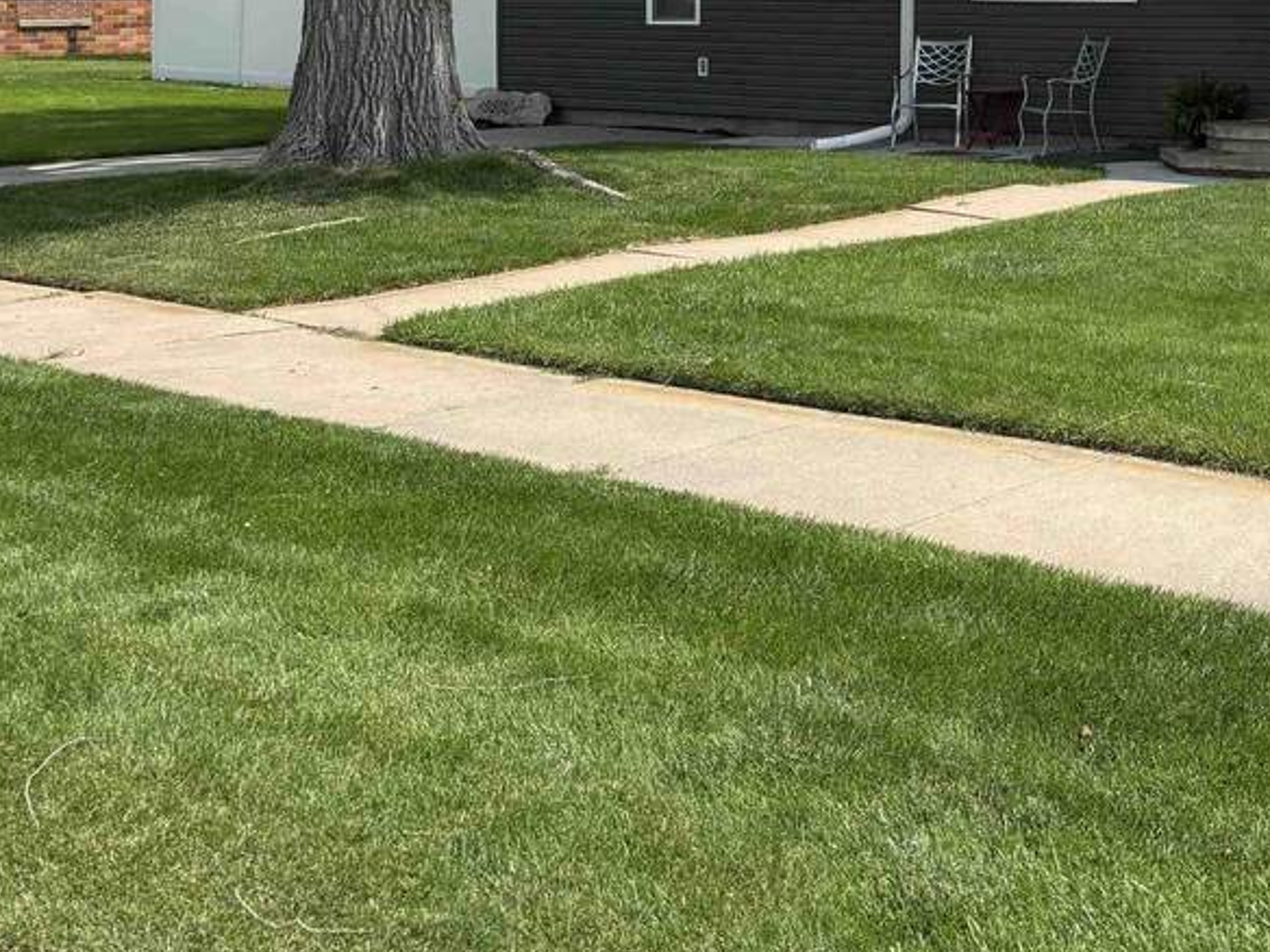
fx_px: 2091
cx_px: 1233
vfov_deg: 24.1
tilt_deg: +0.3
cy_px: -76
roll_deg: -0.1
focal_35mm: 57
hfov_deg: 31.5
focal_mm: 5.96
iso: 50
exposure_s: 1/3650
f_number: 1.6
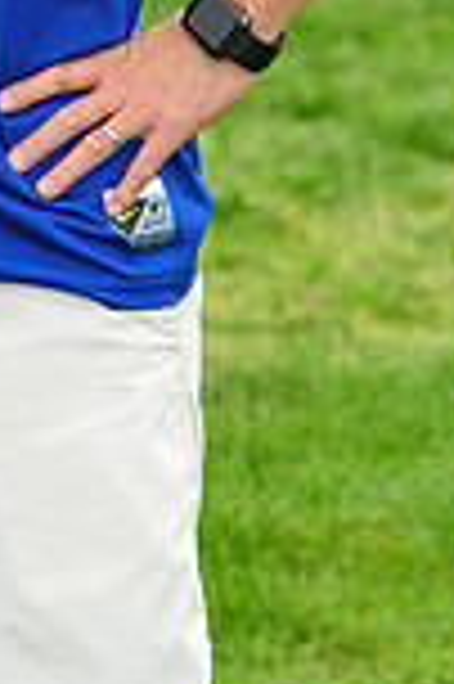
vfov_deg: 4.5
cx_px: -265
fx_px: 8664
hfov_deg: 3.0
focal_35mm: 457
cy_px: -320
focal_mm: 120
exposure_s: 1/250
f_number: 7.1
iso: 400
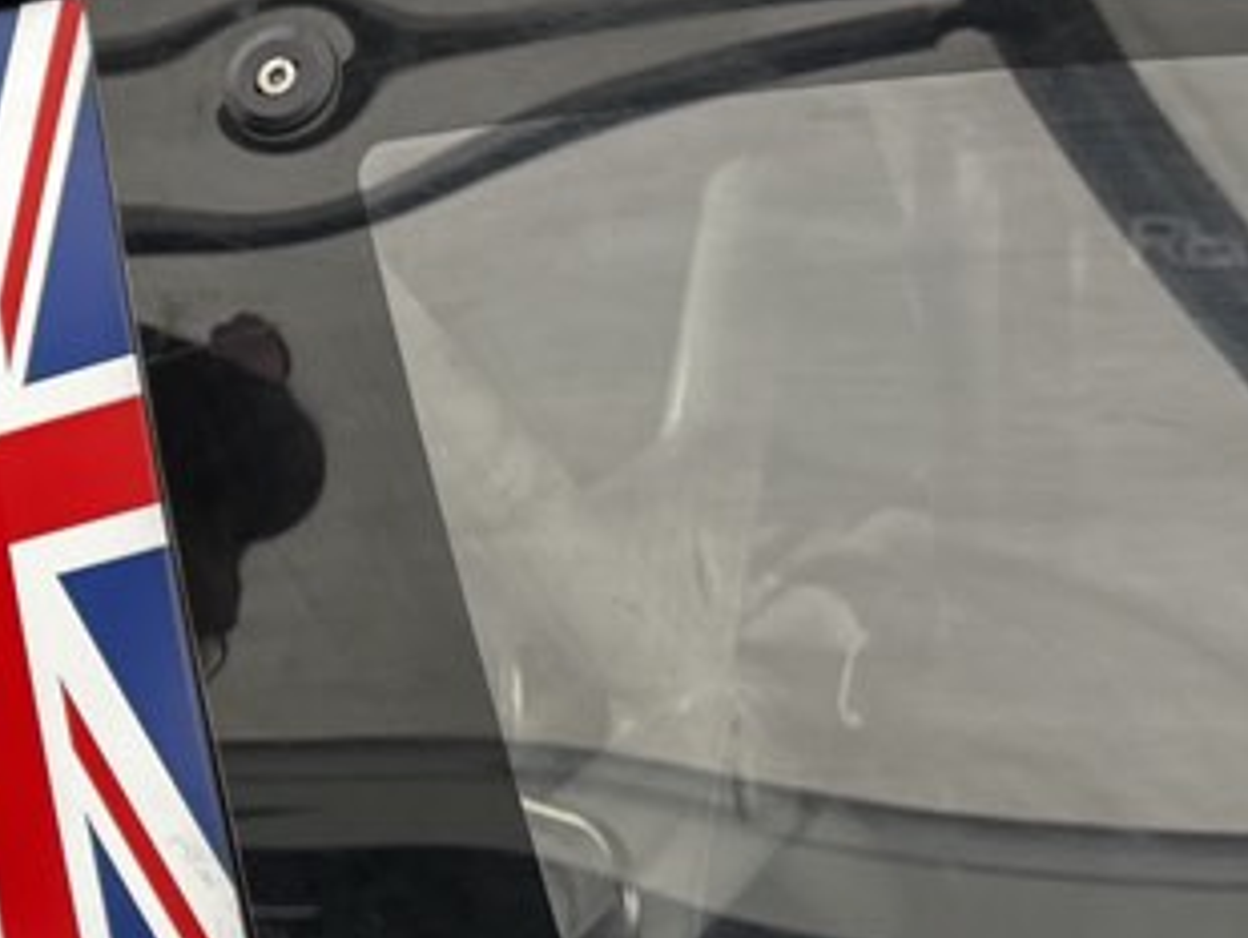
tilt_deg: -12.1
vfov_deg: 11.1
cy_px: 624
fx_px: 4835
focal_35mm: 134
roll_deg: +2.9
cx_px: -580
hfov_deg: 13.9
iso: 50
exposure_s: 1/121
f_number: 1.6
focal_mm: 5.96
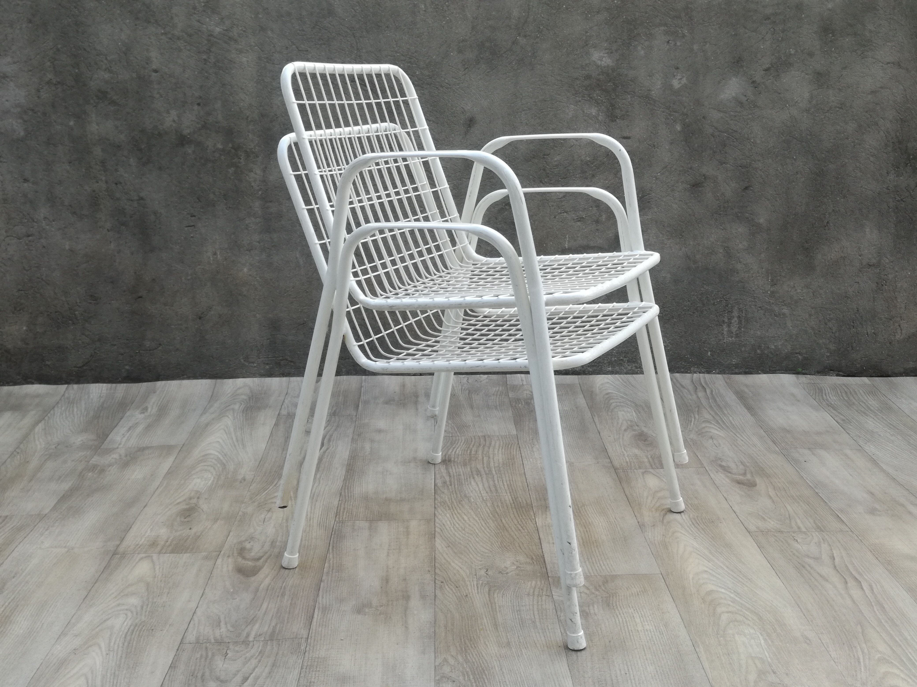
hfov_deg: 65.3
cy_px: 344
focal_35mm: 27
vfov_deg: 51.4
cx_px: 458
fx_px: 715
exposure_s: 1/112
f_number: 2
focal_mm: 3.79
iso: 50
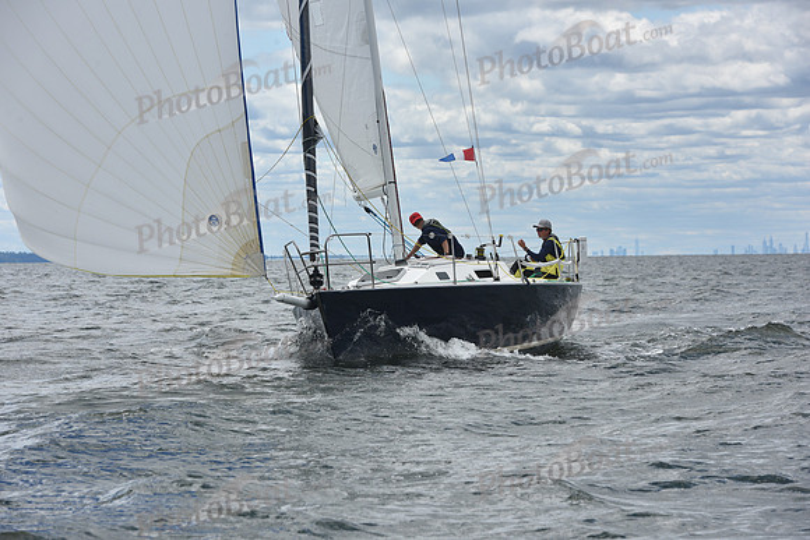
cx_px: 405
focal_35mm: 160
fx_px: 3601
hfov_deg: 12.8
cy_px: 270
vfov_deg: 8.6
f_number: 10
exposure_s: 1/800
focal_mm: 160
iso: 250
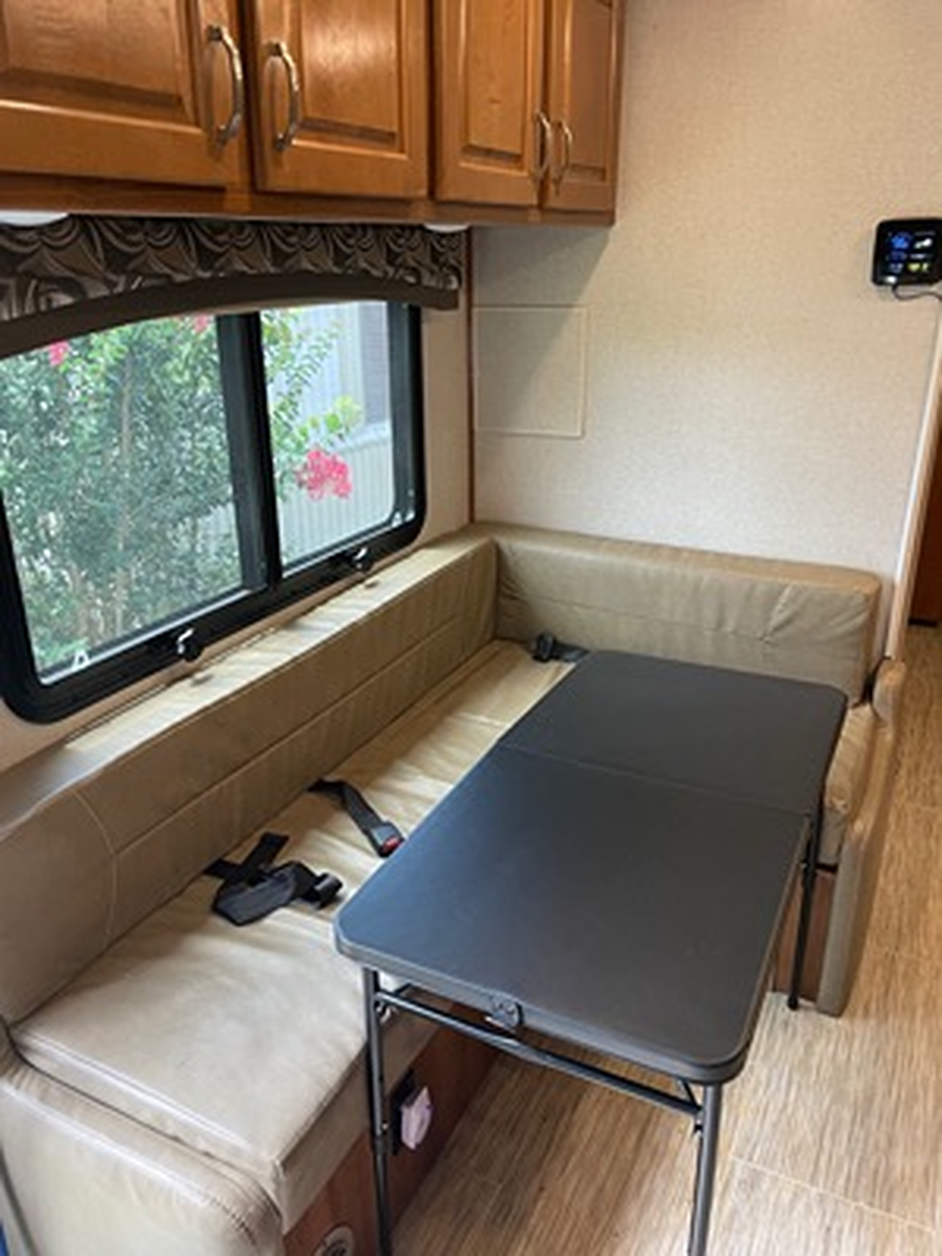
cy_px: 628
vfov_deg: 67.3
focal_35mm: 26
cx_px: 471
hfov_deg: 53.1
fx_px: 943
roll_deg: +2.1
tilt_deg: -21.7
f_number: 1.6
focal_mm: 4.2
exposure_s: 1/60
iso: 160
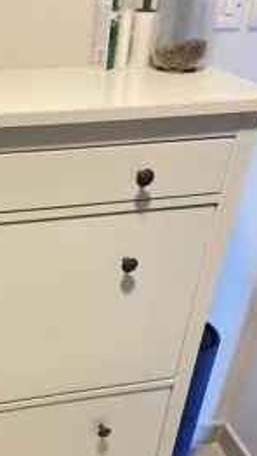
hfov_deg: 26.6
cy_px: 284
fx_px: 521
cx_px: 14
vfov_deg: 46.9
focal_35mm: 43
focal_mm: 4.2
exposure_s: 1/60
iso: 200
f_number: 1.6
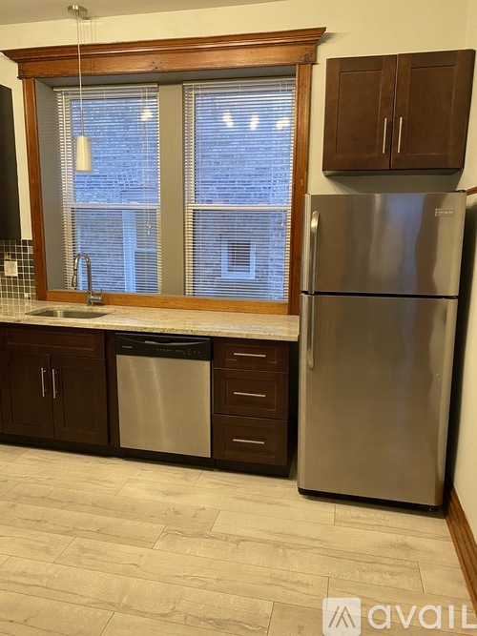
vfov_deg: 67.3
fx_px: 478
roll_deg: -2.0
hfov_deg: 53.0
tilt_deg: -9.0
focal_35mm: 26
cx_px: 238
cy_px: 318
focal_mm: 4.25
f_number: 1.8
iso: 400
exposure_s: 1/60
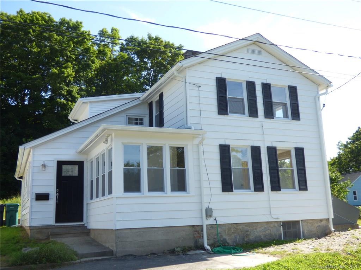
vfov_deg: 37.7
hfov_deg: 49.0
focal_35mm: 38
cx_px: 180
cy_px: 135
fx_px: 396
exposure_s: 1/400
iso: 100
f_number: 3.5
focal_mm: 6.8
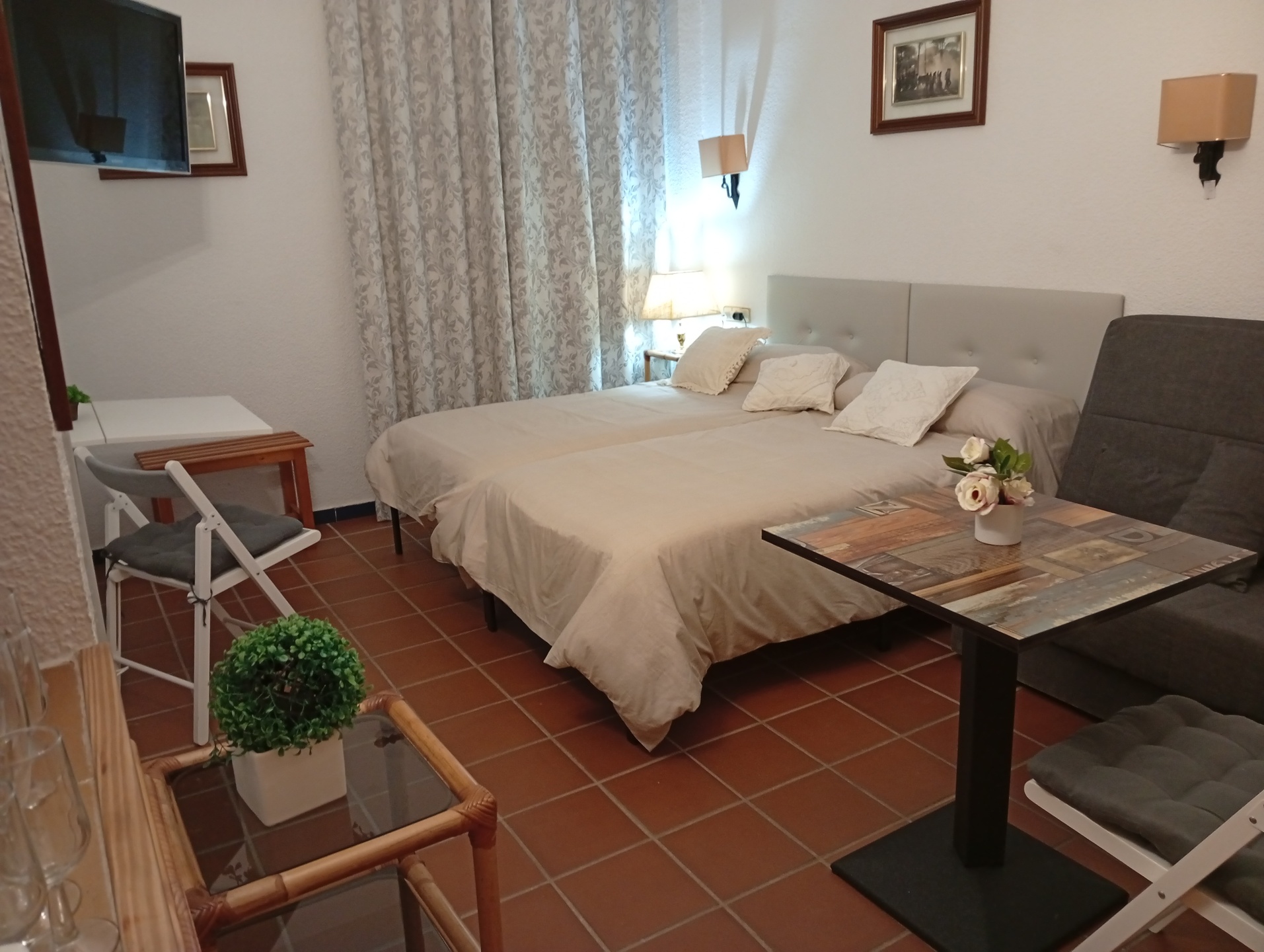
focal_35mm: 27
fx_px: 987
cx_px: 632
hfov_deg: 65.3
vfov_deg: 51.5
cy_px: 476
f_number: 1.8
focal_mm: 3.98
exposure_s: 1/20
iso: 884
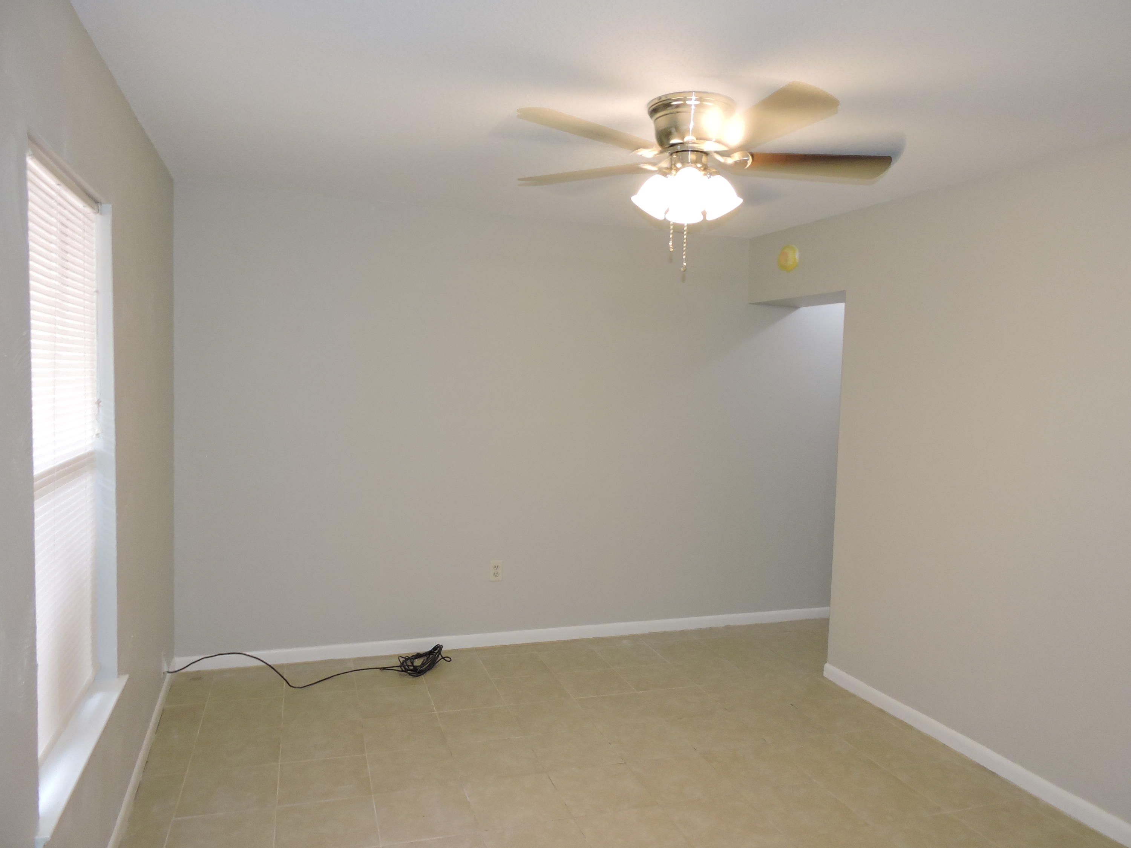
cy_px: 424
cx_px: 566
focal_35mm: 24
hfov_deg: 71.6
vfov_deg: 56.8
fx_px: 784
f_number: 3.3
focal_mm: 4.3
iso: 320
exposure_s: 1/40
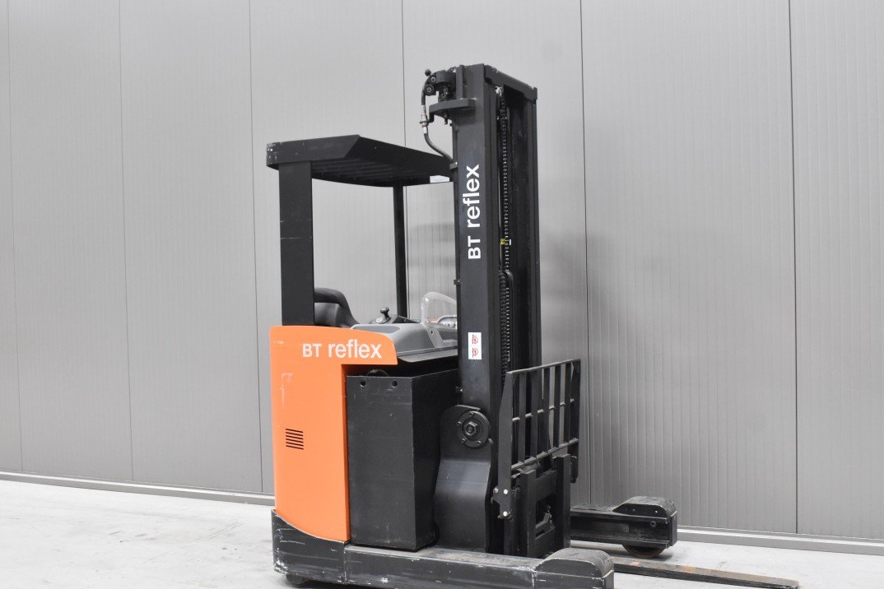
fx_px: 947
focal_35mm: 39
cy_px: 326
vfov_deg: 34.5
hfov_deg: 50.0
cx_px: 472
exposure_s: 1/20
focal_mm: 23
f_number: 5.6
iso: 1600
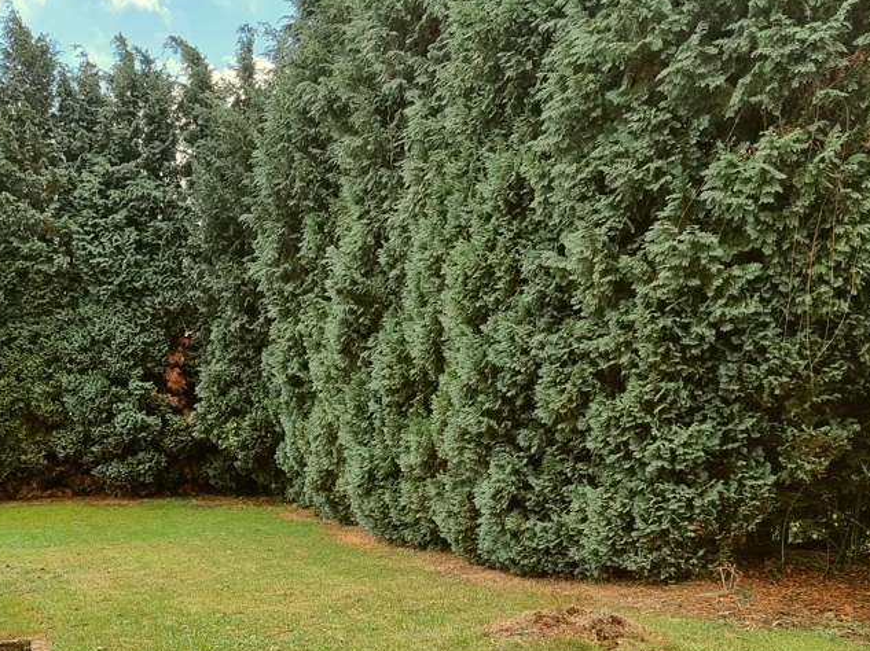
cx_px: 252
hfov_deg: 42.9
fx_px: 1080
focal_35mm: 43
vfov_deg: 32.1
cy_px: 570
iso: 50
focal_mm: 6.7
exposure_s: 1/198
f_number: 1.8
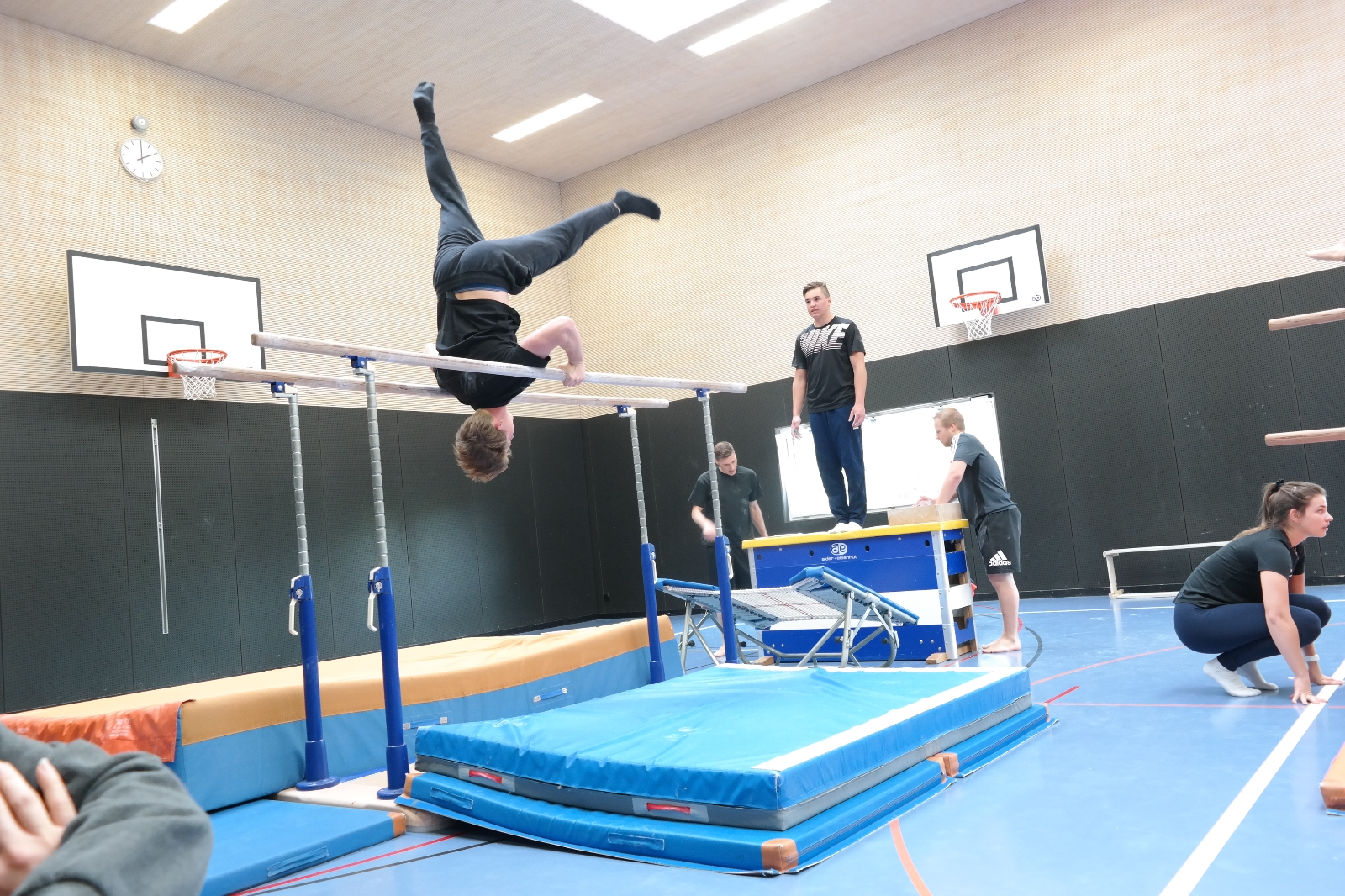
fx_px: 1008
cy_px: 448
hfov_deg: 67.4
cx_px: 672
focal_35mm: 27
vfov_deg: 47.9
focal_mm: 18
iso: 800
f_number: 6.3
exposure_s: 1/40
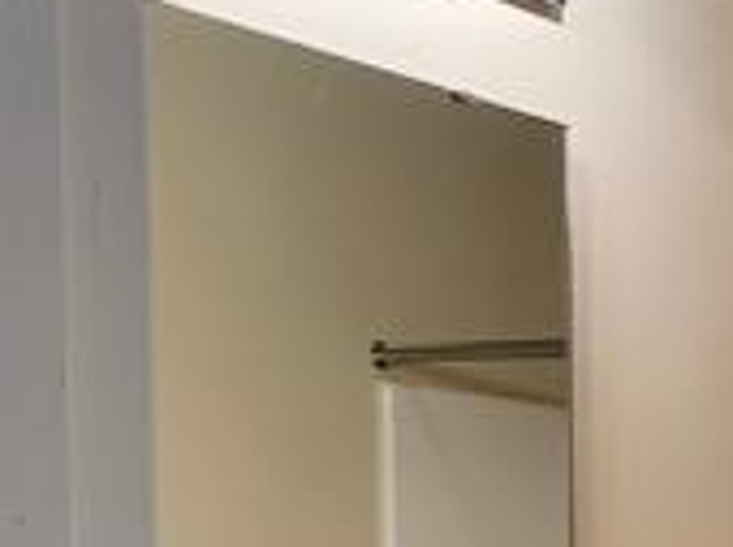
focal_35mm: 98
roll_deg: -1.0
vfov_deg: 13.9
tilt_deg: -6.0
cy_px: 870
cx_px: 1026
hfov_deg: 18.3
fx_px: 2072
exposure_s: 1/120
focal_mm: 4.25
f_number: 1.8
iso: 100
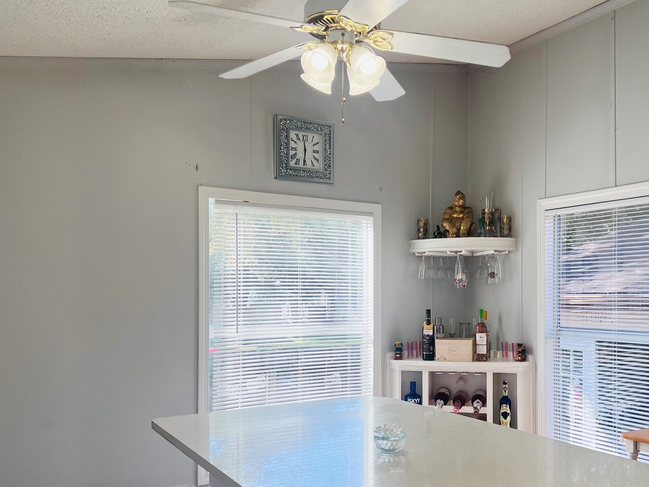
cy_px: 292
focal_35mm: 35
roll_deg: +0.0
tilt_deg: -0.8
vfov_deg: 40.5
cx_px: 410
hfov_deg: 52.0
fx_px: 656
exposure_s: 1/438
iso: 50
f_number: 1.5
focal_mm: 5.7
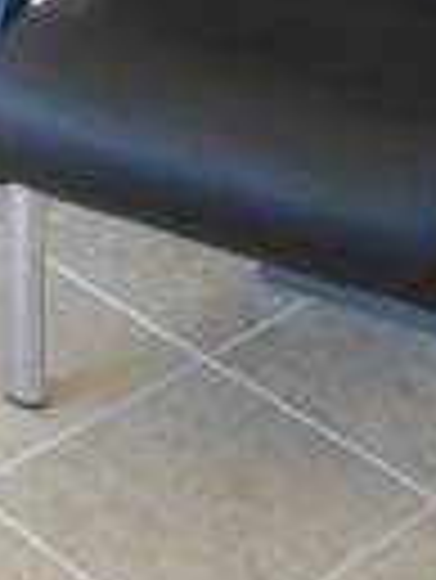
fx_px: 2129
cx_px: 200
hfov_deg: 11.7
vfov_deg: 13.6
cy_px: -513
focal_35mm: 127
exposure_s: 1/50
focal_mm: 5.7
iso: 80
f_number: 2.9
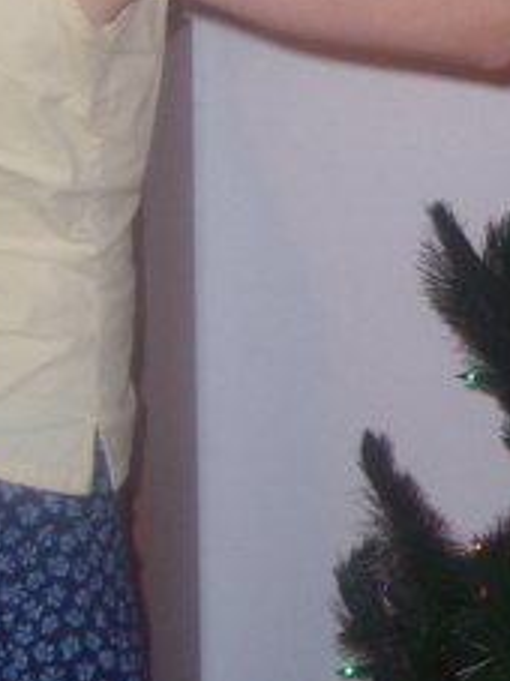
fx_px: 2635
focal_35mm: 134
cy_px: 4
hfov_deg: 11.0
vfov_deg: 14.5
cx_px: 476
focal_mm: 8
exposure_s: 1/30
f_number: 2.8
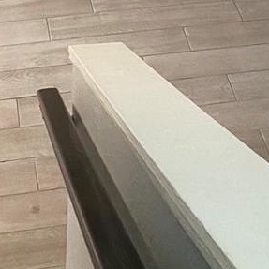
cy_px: -166
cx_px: 102
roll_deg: -0.5
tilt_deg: -28.4
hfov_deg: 18.1
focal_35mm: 96
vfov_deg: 16.1
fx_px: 844
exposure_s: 1/55
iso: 500
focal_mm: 4.25
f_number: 1.8
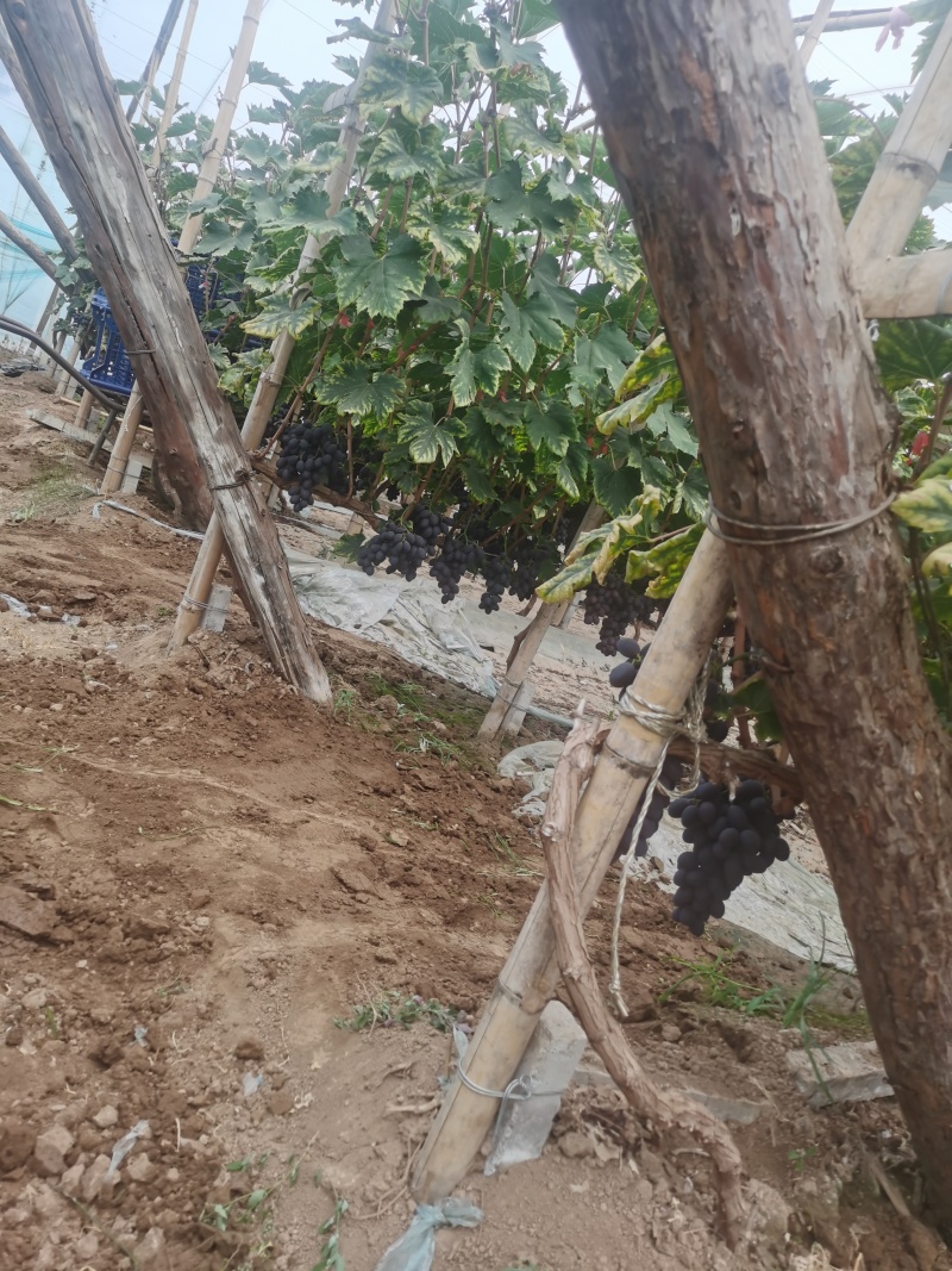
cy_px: 636
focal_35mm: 27
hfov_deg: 51.3
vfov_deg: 65.3
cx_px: 476
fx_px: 990
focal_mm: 5.58
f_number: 1.8
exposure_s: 1/221
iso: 50
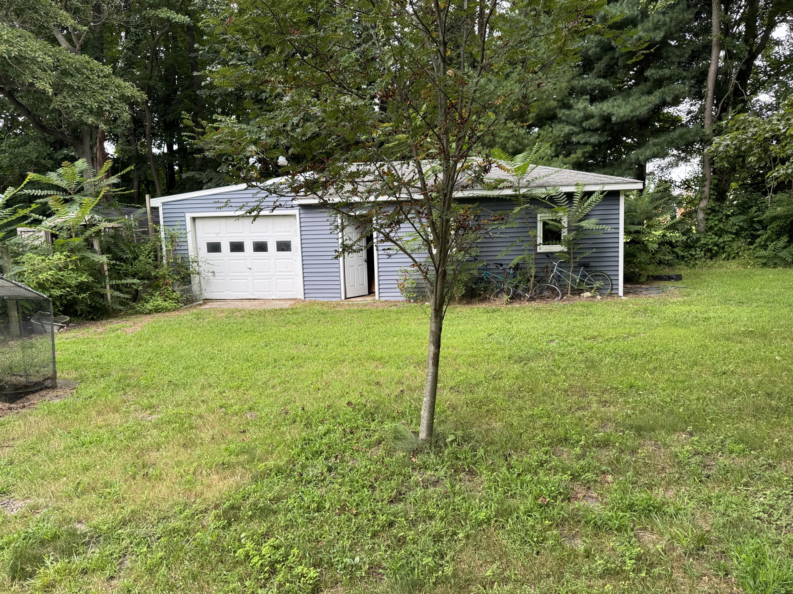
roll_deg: +1.8
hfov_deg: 71.6
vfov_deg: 56.8
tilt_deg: -6.5
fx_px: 550
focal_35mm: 24
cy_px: 297
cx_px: 396
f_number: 1.78
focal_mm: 6.76
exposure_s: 1/302
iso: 80
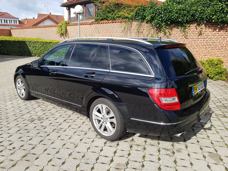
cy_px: 86
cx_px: 114
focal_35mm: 26
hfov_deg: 67.3
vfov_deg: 53.1
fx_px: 171
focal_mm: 4.2
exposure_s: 1/1844
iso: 50
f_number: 1.7
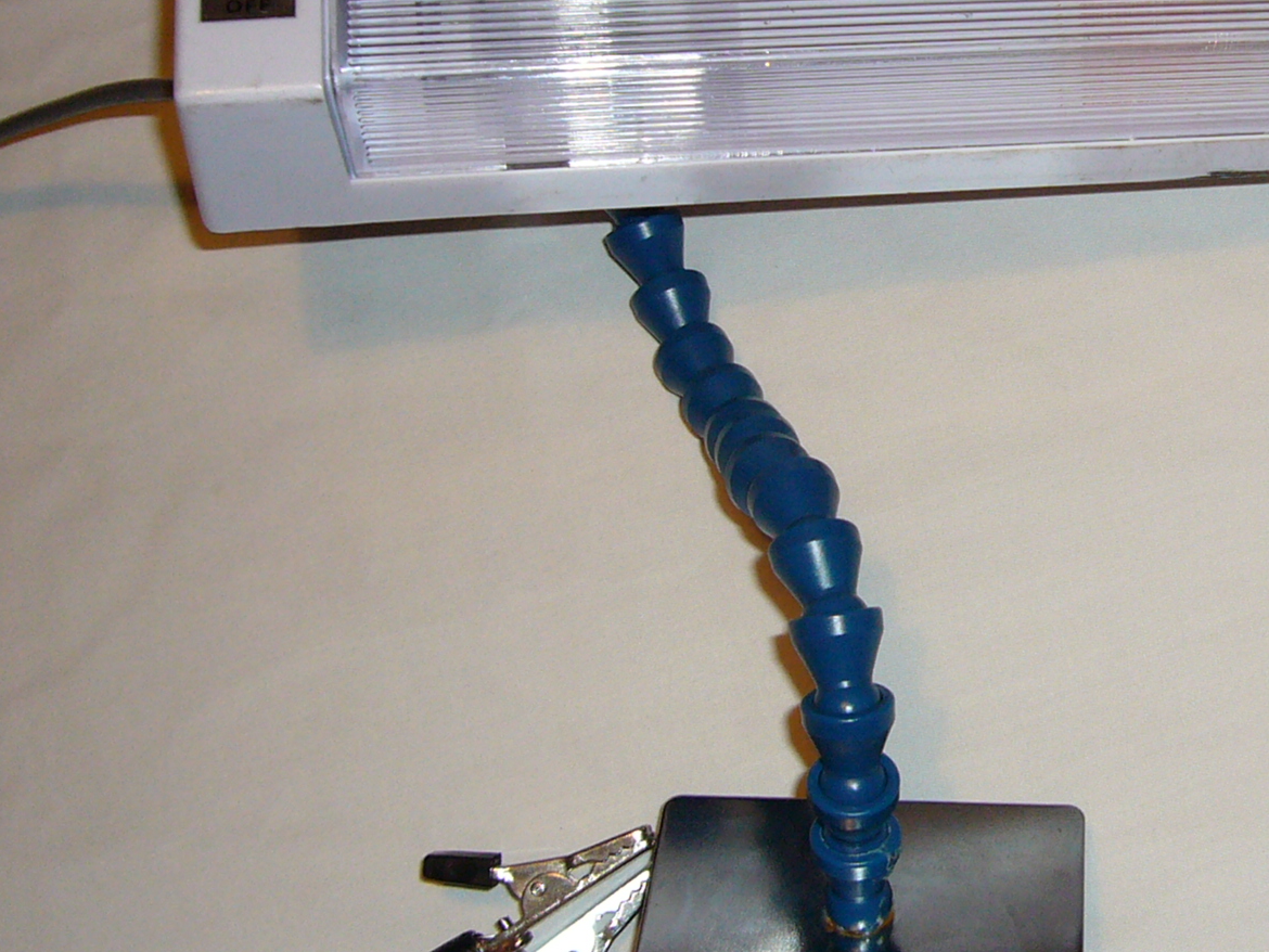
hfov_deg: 29.9
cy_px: 454
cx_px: 1037
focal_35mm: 63
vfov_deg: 23.3
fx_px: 2310
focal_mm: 4.6
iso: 100
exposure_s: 1/30
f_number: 2.8
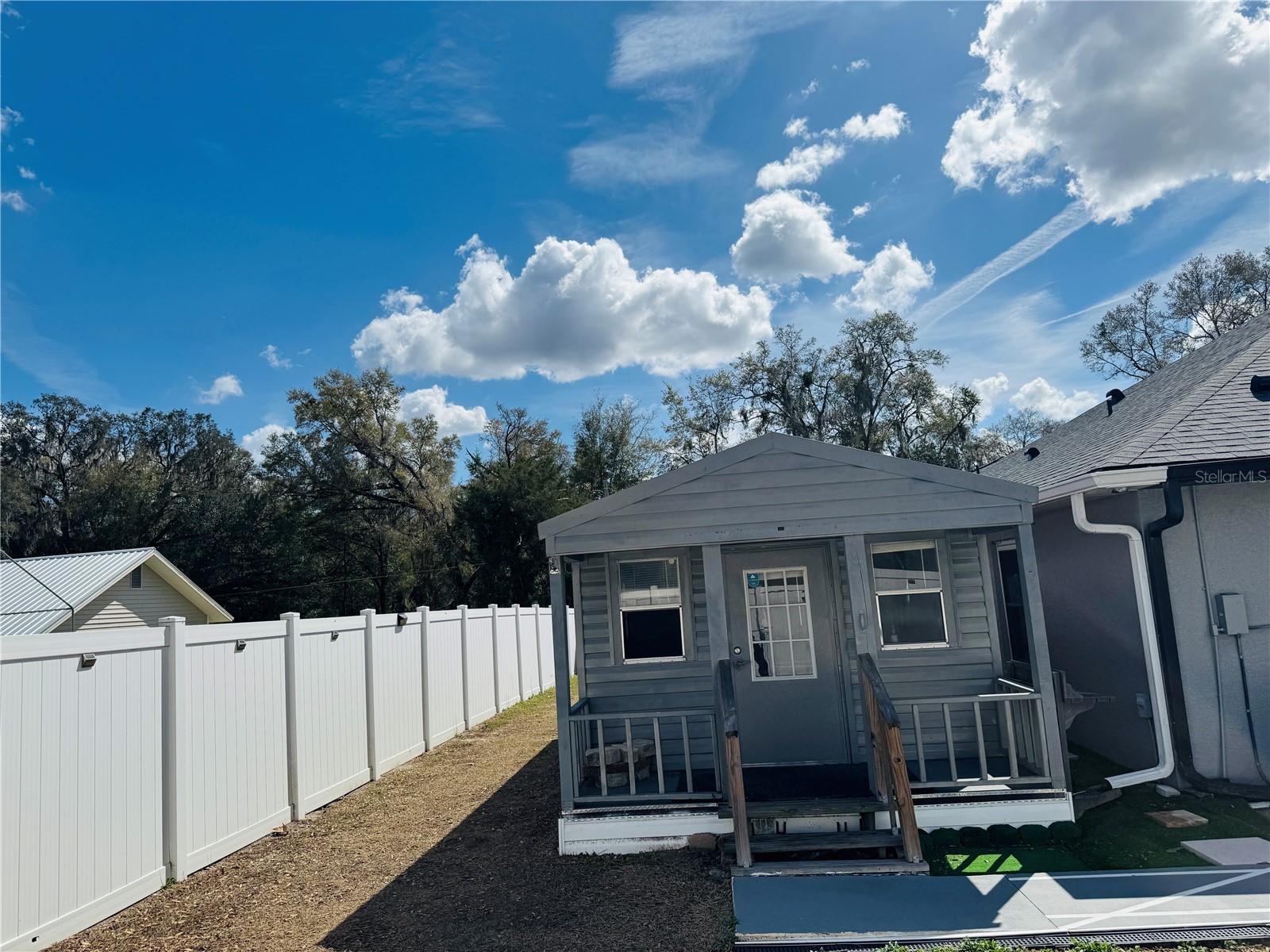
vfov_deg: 56.8
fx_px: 881
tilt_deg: +5.8
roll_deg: +4.6
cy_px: 476
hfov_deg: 71.6
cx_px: 635
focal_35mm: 24
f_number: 1.78
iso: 80
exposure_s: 1/10417
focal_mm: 6.76
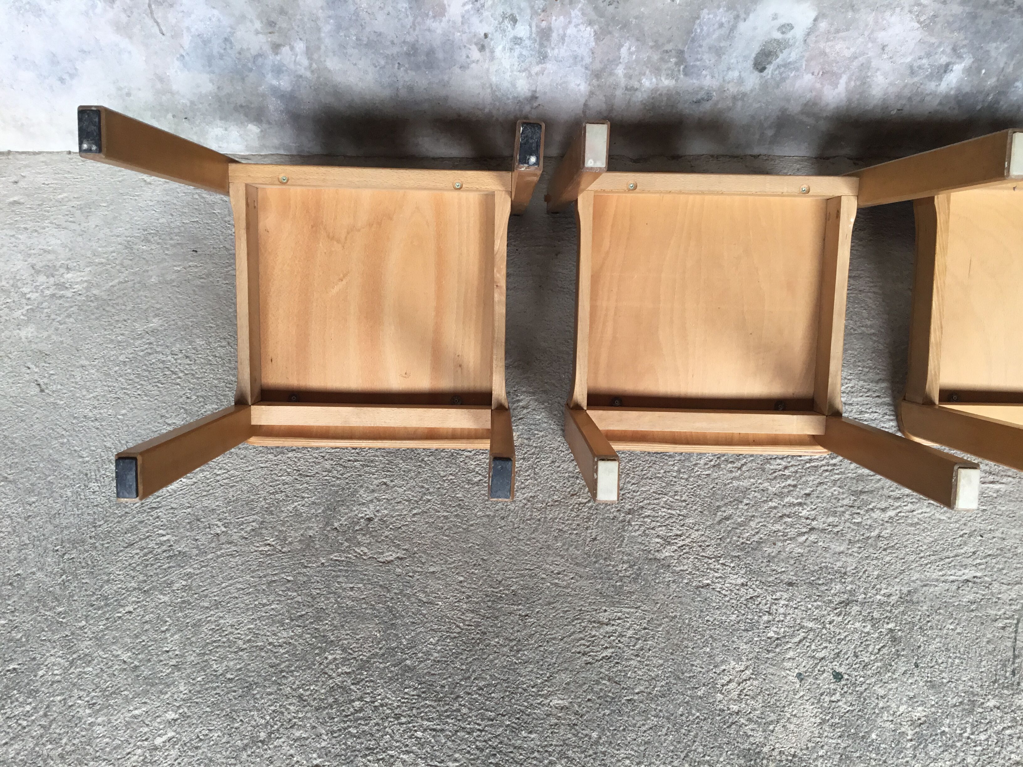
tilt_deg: -52.5
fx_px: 916
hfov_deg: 58.4
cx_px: 512
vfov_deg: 45.4
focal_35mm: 31
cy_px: 384
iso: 40
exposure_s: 1/120
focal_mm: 3.3
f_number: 2.4
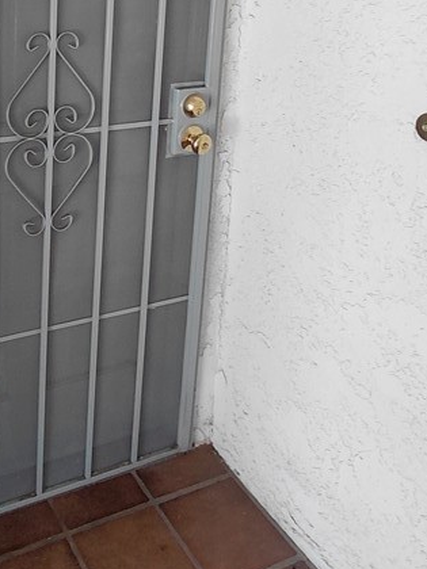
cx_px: 57
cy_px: 56
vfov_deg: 43.6
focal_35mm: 39
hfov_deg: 35.1
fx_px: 641
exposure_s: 1/60
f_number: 2.2
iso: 80
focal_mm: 1.64
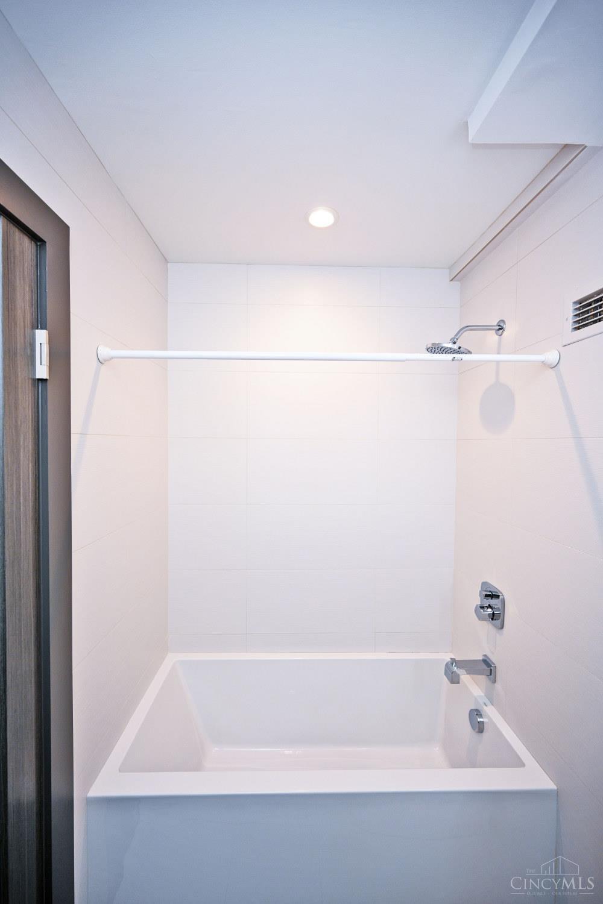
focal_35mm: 14
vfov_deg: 104.3
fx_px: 352
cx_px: 302
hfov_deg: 81.2
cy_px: 452
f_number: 4
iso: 360
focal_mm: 14
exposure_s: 1/60
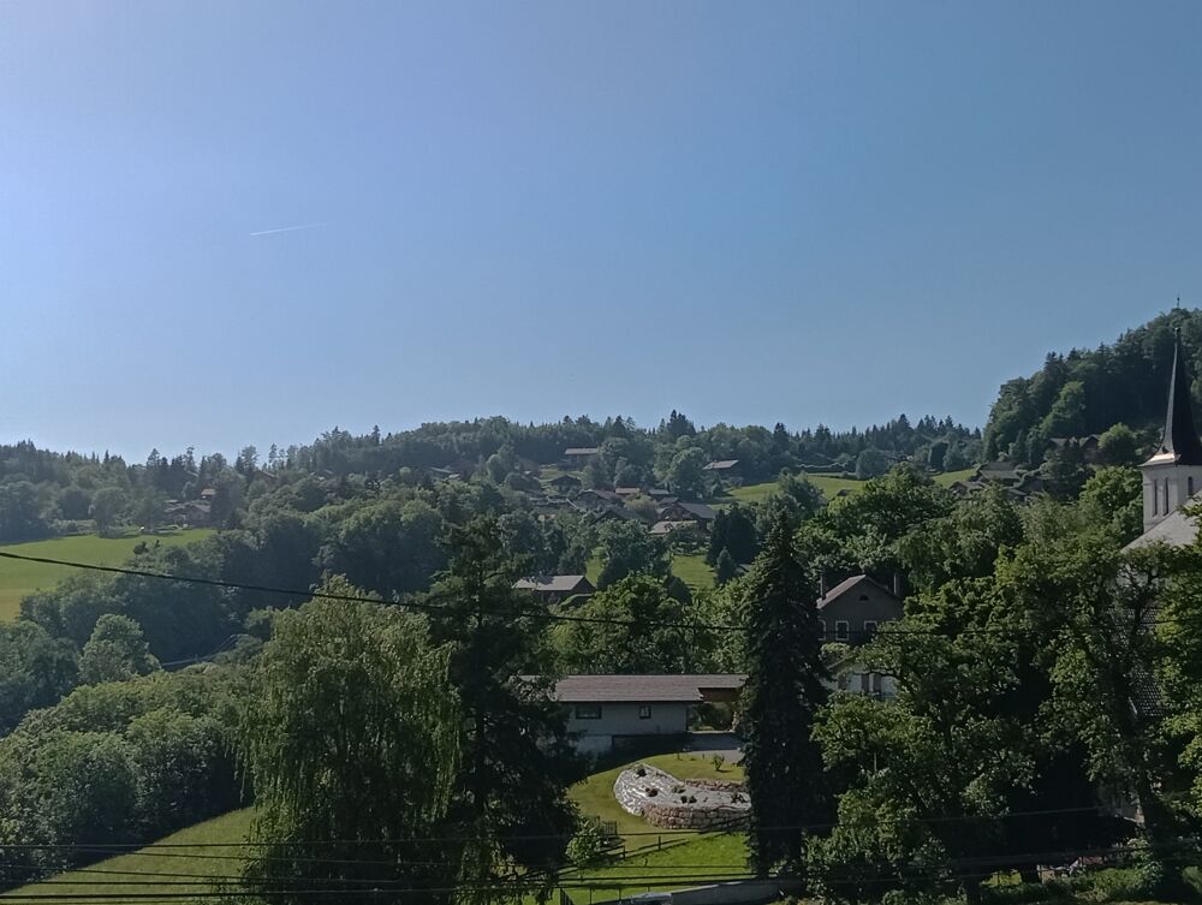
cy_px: 452
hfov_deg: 34.3
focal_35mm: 56
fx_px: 1947
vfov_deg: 26.2
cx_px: 601
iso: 51
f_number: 1.8
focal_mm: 3.96
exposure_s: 1/1287
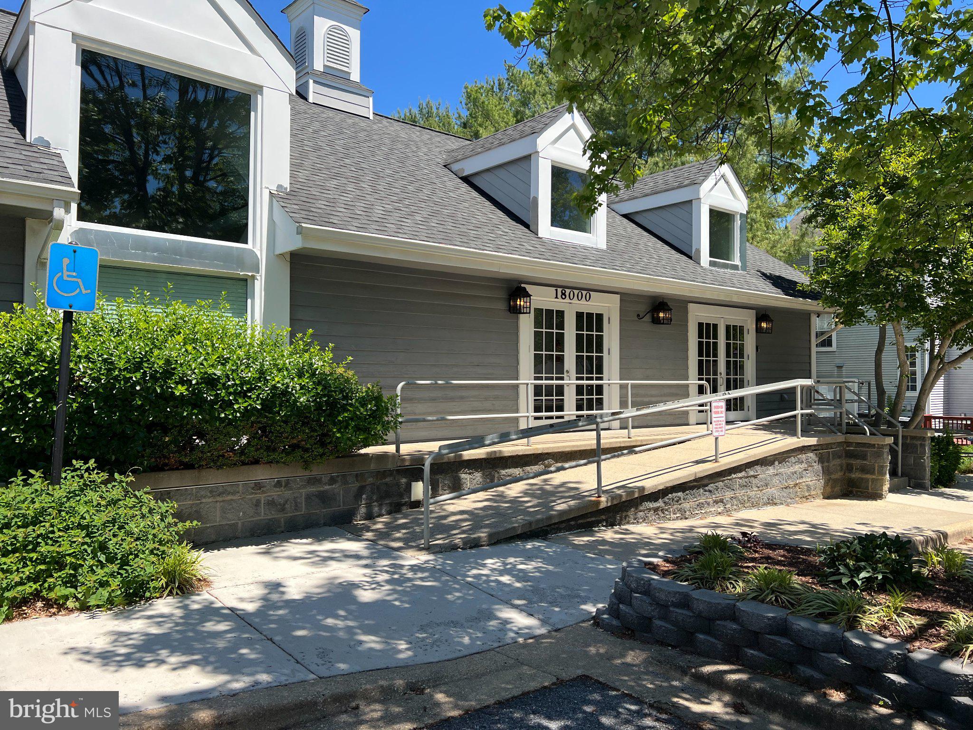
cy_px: 365
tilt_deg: +1.5
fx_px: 731
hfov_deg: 67.3
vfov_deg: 53.1
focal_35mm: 26
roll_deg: +0.9
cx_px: 486
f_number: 1.5
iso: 50
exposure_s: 1/2513
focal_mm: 5.7
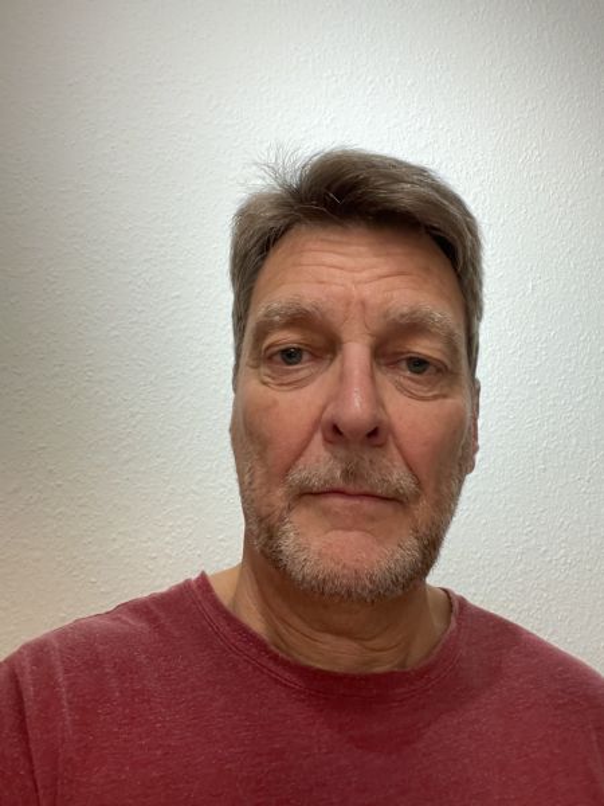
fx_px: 698
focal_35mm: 30
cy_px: 403
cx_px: 302
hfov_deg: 46.8
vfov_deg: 60.0
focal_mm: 2.71
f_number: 2.2
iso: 400
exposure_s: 1/33
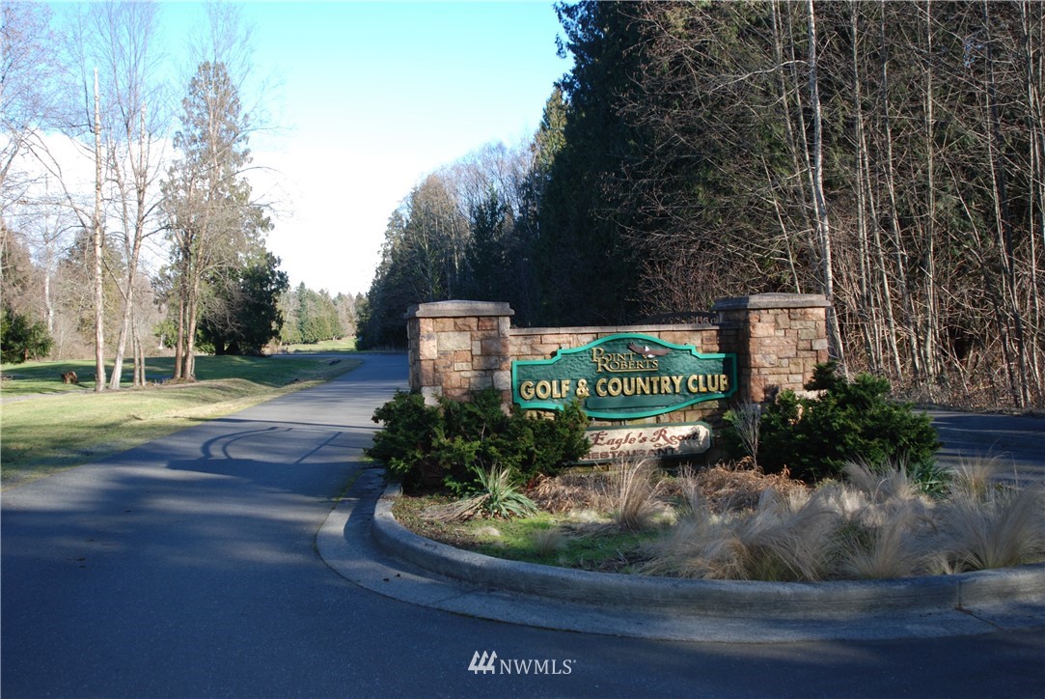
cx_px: 522
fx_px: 1046
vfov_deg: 36.9
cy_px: 350
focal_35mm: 36
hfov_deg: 53.1
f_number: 4
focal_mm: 24
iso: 100
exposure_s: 1/200
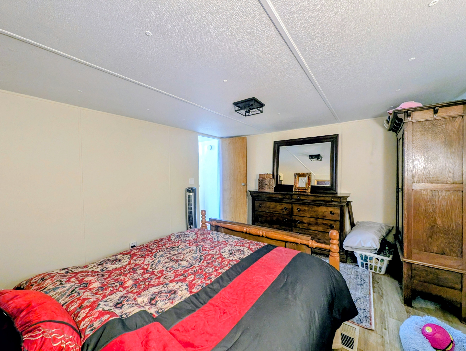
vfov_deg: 94.6
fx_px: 162
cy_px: 176
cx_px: 233
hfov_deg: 110.5
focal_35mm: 12
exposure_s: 1/24
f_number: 1.95
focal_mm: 2.23
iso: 304
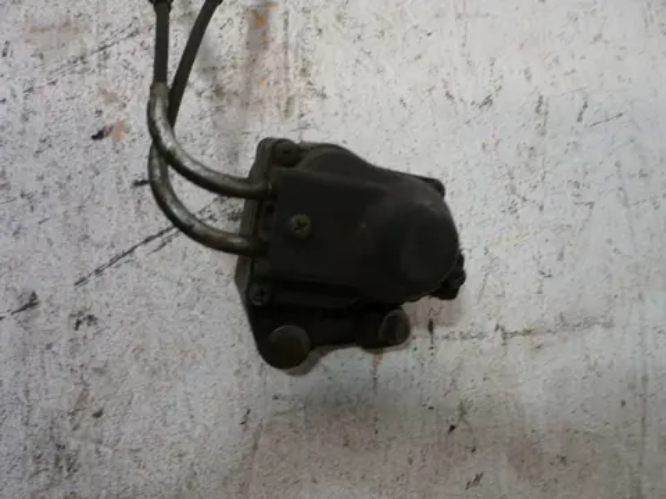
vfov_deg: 42.9
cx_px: 333
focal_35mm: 33
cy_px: 250
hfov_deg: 55.4
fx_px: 635
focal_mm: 5.5
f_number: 2.8
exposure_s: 1/30
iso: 100
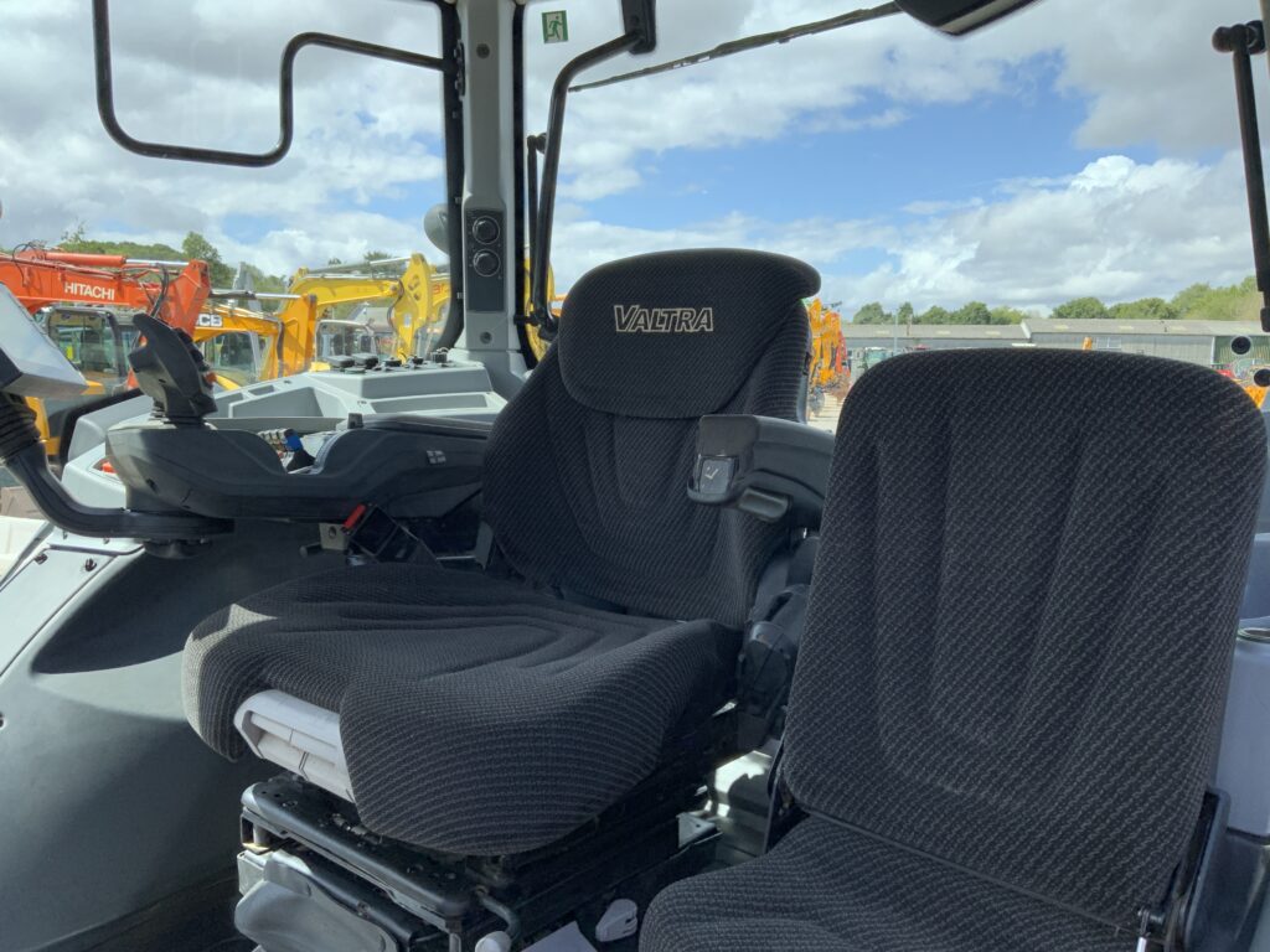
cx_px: 635
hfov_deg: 61.7
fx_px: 1064
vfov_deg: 48.2
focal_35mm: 29
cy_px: 476
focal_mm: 3
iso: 16
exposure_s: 1/580
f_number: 1.8
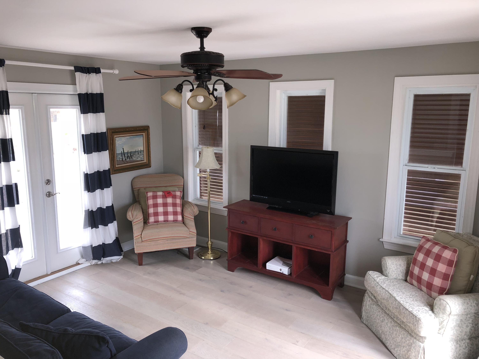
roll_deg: +0.8
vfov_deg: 48.2
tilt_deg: -10.6
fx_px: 401
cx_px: 240
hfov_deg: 61.7
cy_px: 180
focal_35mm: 29
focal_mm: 3.99
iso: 40
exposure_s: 1/61
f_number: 1.8
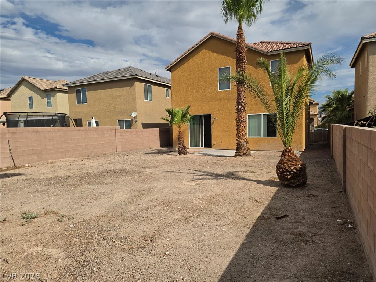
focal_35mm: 23
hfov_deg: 73.9
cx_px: 188
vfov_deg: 58.9
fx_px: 250
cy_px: 141
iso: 50
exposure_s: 1/7939
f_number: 1.7
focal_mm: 6.25
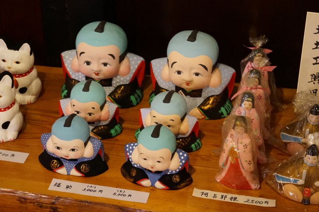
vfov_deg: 16.3
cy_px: 106
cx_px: 160
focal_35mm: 84
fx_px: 744
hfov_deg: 24.2
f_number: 5.6
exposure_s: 1/45
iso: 6400
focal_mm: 56
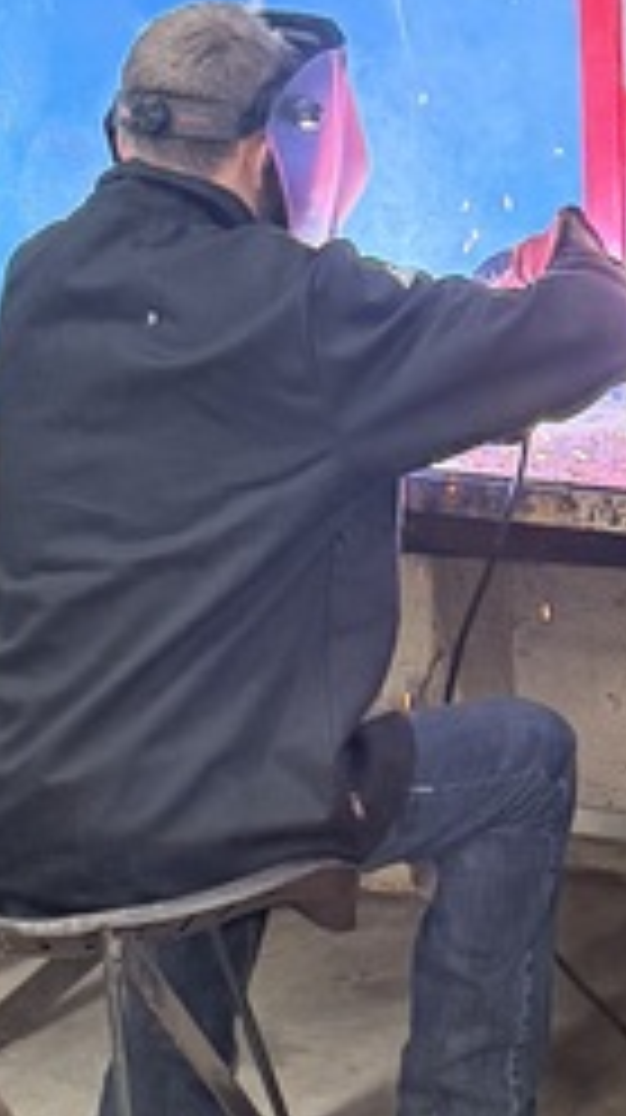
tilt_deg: -12.4
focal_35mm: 108
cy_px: 621
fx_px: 3196
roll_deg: +0.1
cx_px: 968
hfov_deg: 10.7
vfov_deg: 19.8
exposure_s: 1/60
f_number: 1.78
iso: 320
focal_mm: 6.76
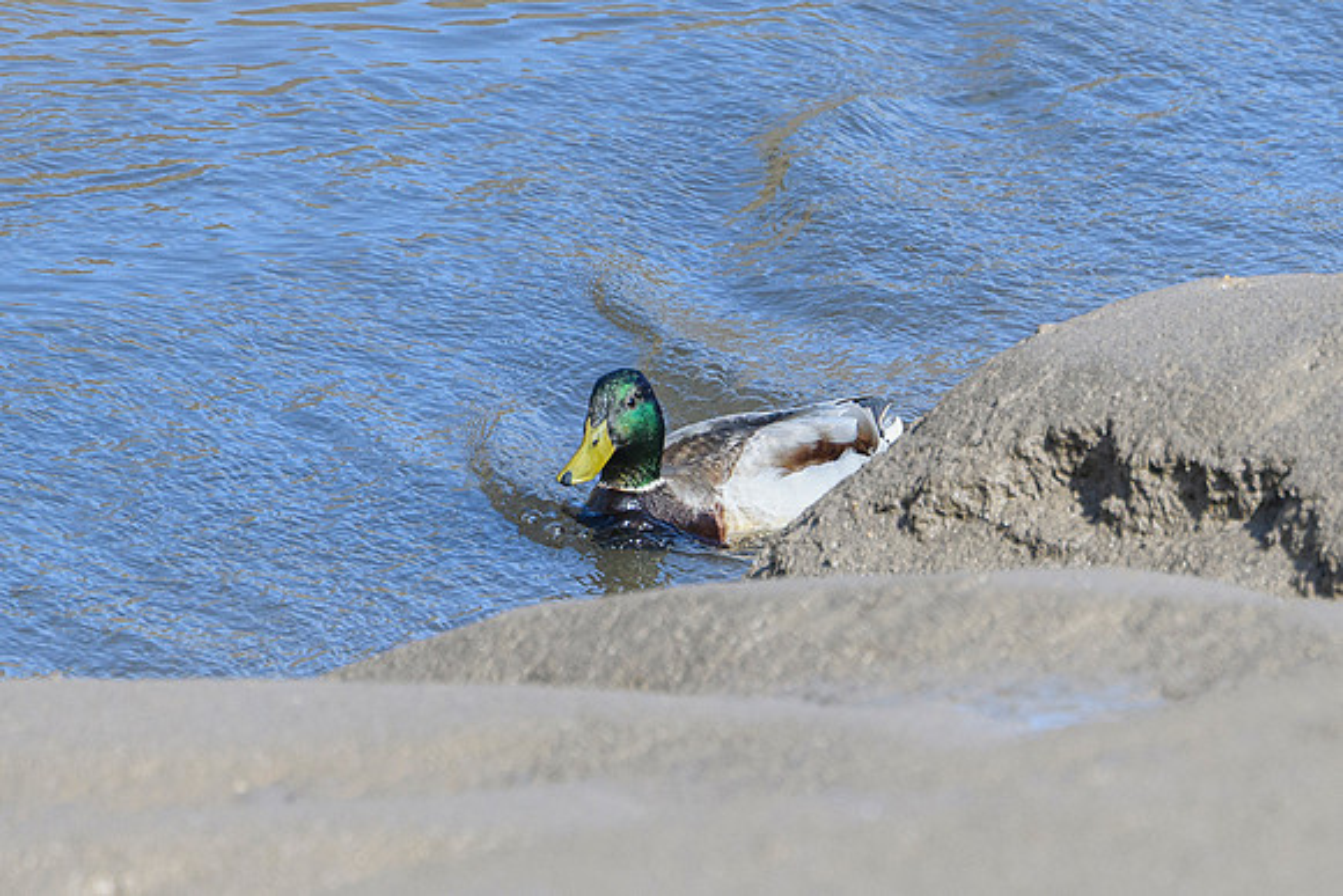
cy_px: 585
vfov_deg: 1.3
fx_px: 40274
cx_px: 774
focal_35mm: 1079
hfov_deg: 1.9
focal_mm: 400
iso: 640
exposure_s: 1/1600
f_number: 6.3
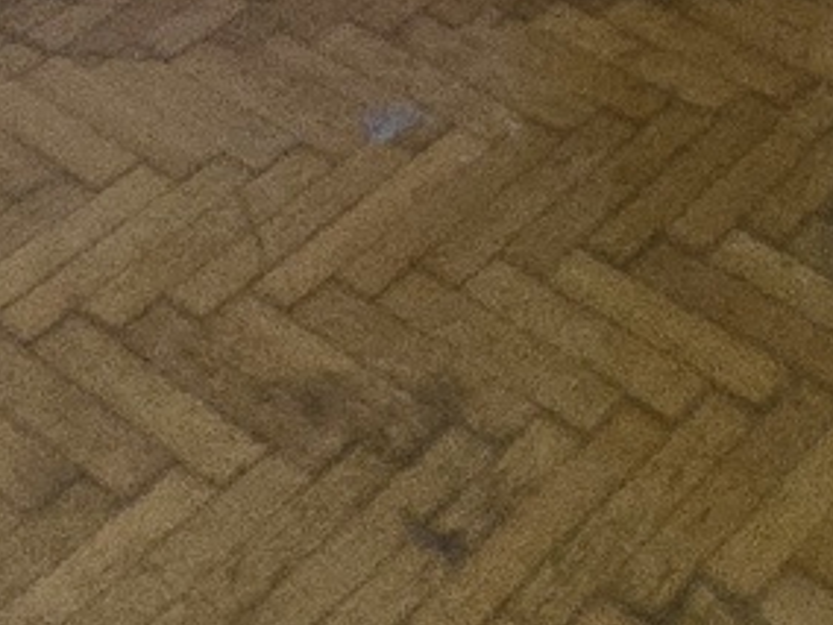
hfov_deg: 21.2
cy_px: -1100
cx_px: 906
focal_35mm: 88
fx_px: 2118
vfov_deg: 11.7
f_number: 2.2
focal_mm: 2.2
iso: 1600
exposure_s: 1/60
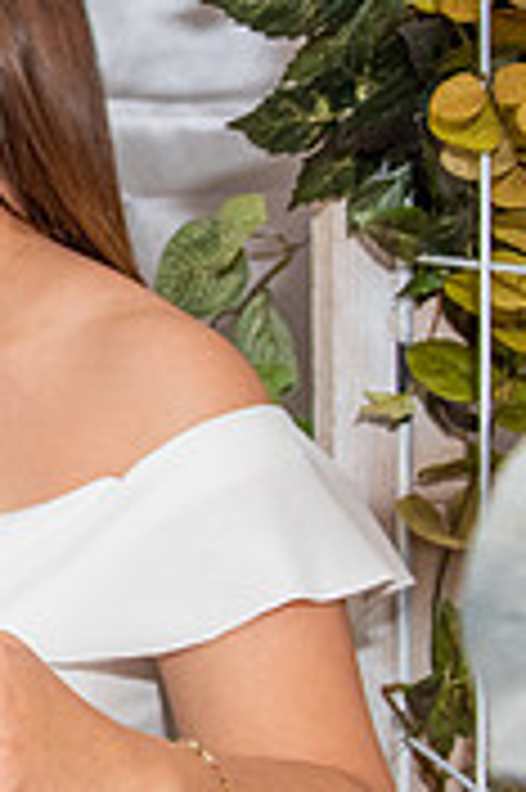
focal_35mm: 89
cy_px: 331
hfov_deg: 13.5
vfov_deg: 22.9
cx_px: -472
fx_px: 1954
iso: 1600
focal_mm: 27
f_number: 4.5
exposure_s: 1/125
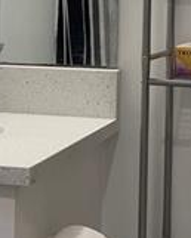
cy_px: -25
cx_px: 107
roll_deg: -1.1
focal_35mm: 121
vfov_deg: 15.5
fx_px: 854
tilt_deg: +0.6
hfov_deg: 12.8
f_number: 1.5
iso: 100
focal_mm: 5.7
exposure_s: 1/120
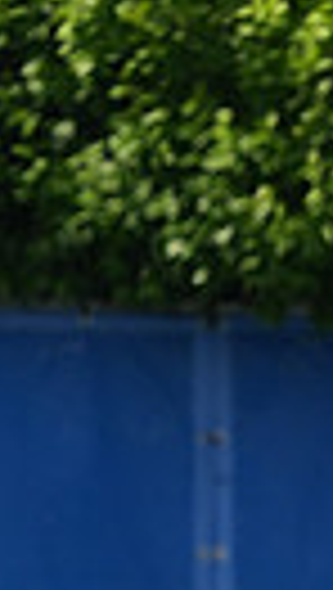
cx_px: 1116
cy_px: 781
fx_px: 30919
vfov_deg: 1.1
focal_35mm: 1976
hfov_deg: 0.6
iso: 500
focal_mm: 426
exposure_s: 1/2000
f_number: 6.3
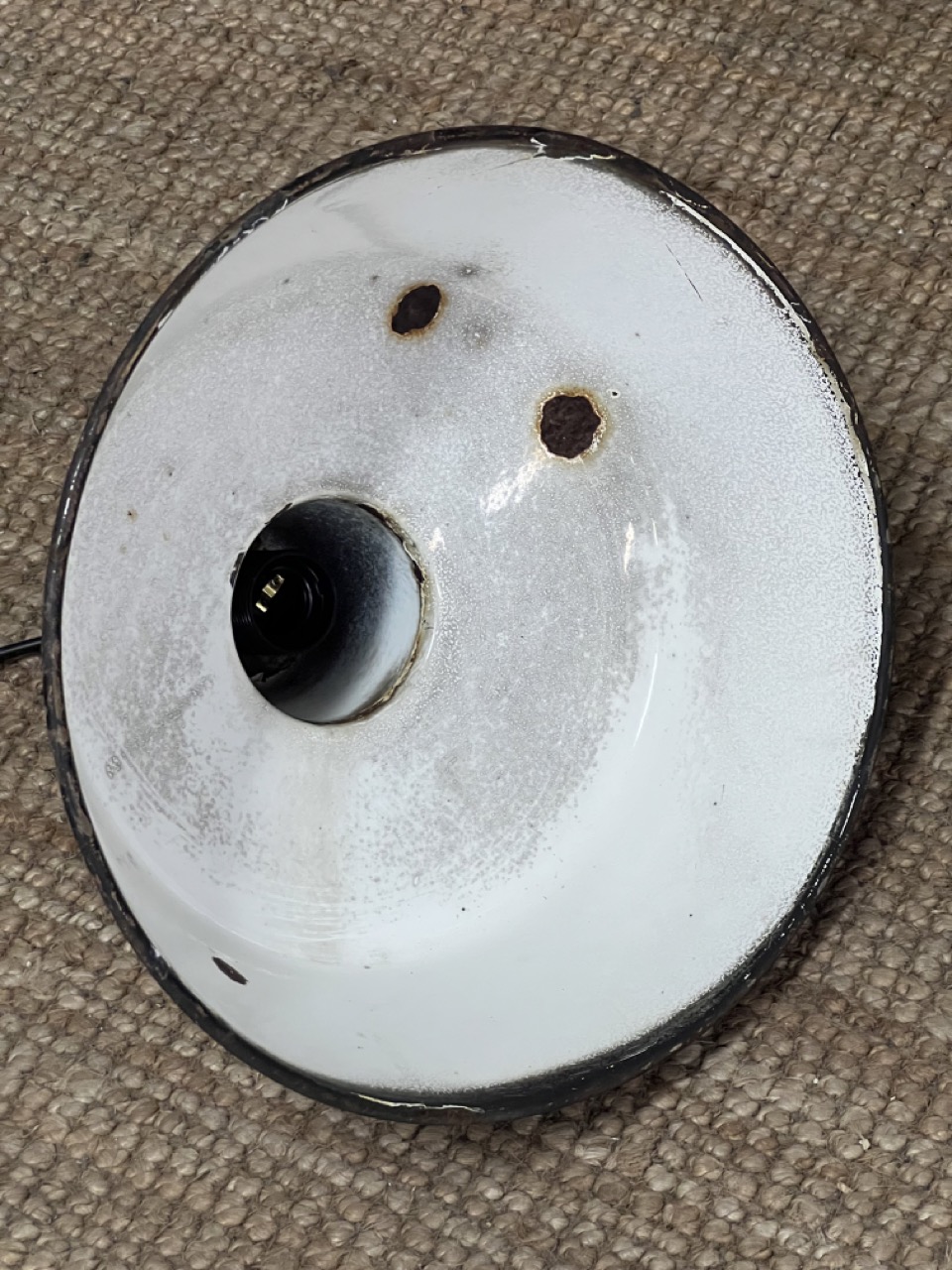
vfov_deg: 25.3
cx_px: 476
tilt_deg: -51.9
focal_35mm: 77
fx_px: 2824
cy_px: 635
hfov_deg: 19.1
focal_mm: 9
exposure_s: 1/50
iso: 400
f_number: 2.8
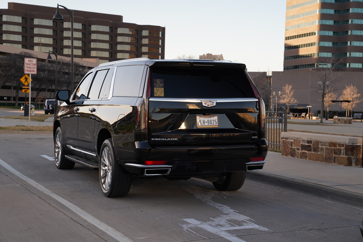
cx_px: 182
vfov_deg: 22.8
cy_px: 121
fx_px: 600
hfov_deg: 33.7
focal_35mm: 60
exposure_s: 1/50
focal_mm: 59.5
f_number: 7.1
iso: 800
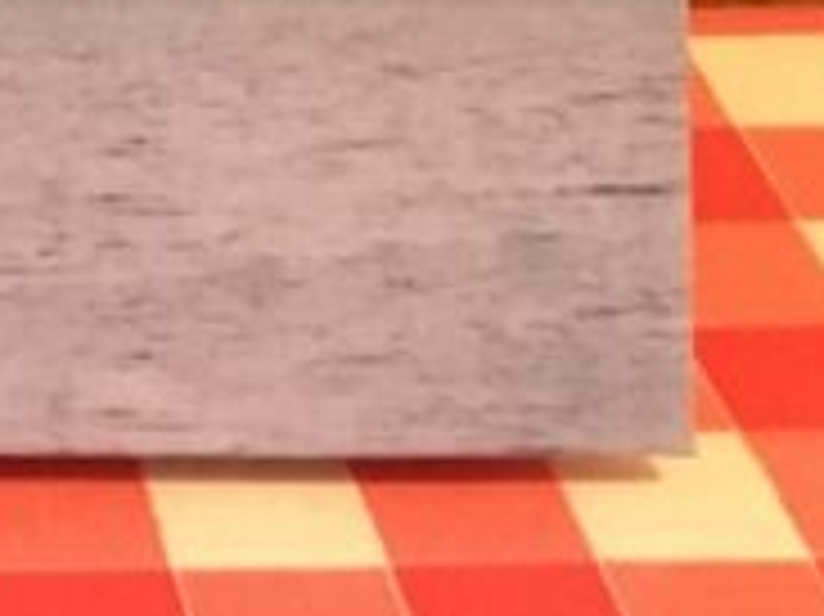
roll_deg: +2.7
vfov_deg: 8.5
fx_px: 3854
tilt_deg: -14.8
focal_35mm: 162
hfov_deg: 11.4
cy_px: -719
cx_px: -626
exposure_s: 1/17
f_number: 2.2
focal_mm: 4.15
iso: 250
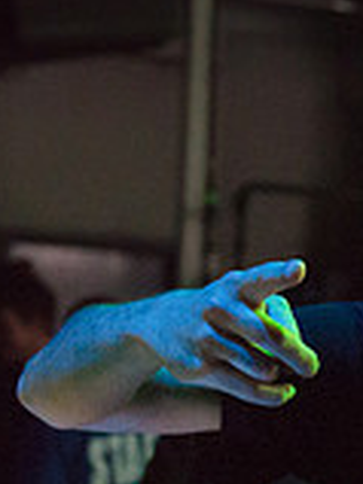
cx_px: 747
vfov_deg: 14.2
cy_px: 329
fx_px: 1946
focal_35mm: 139
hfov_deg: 9.8
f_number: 2.8
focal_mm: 32
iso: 4000
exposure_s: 1/320
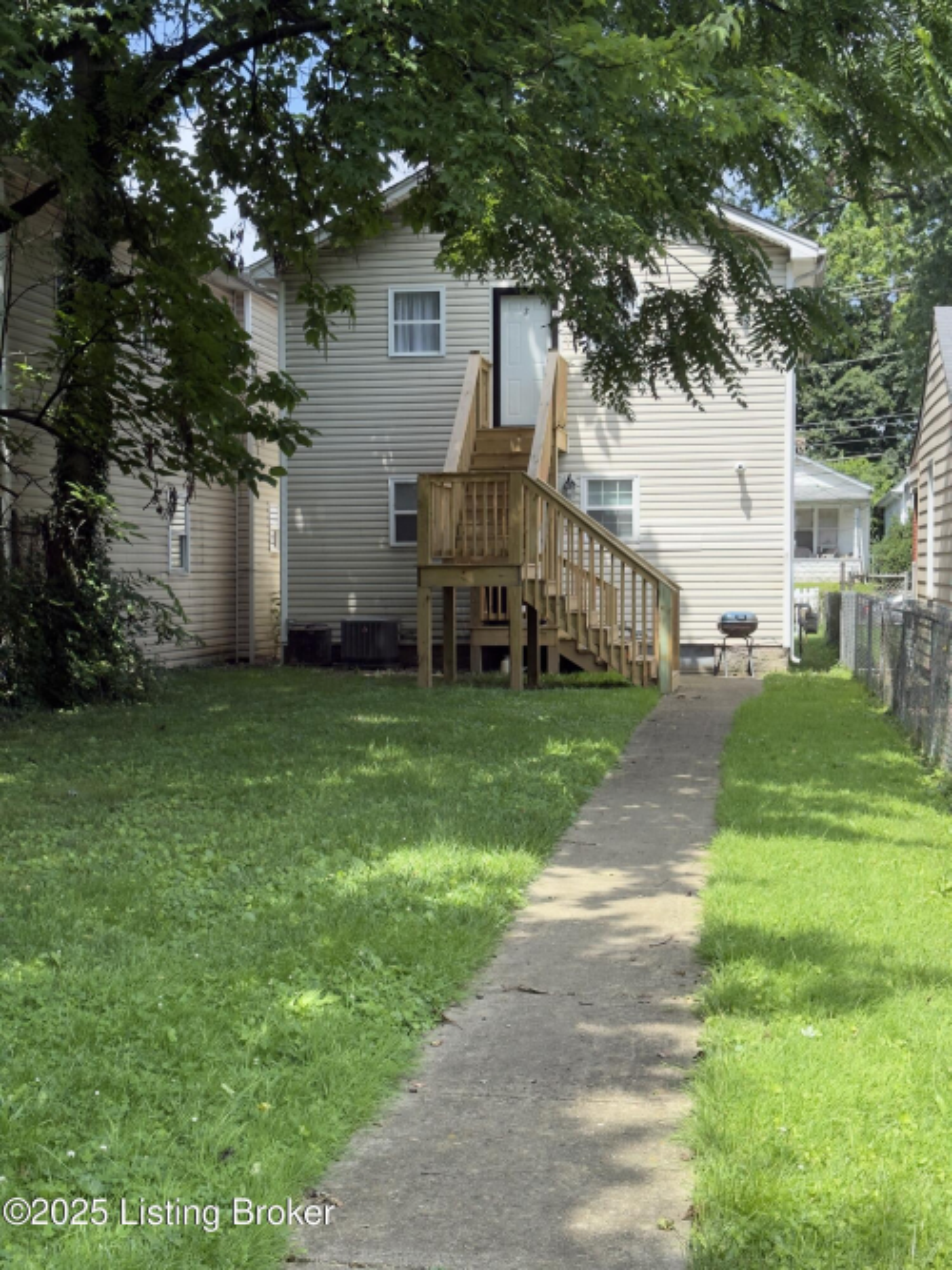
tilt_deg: -1.2
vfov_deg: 39.7
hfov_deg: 30.3
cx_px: 476
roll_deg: -0.2
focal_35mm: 48
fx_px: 1761
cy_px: 635
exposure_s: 1/1285
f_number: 1.78
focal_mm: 6.76
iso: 80
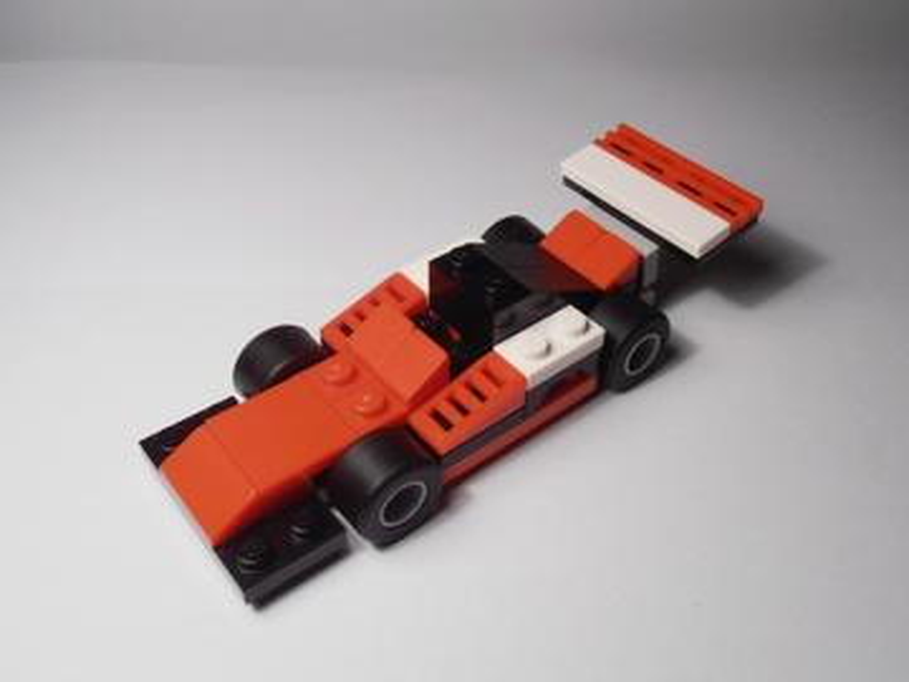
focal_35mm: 37
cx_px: 454
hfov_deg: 50.1
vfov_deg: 38.7
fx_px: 972
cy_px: 341
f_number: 3.9
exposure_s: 1/100
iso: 80
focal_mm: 6.61
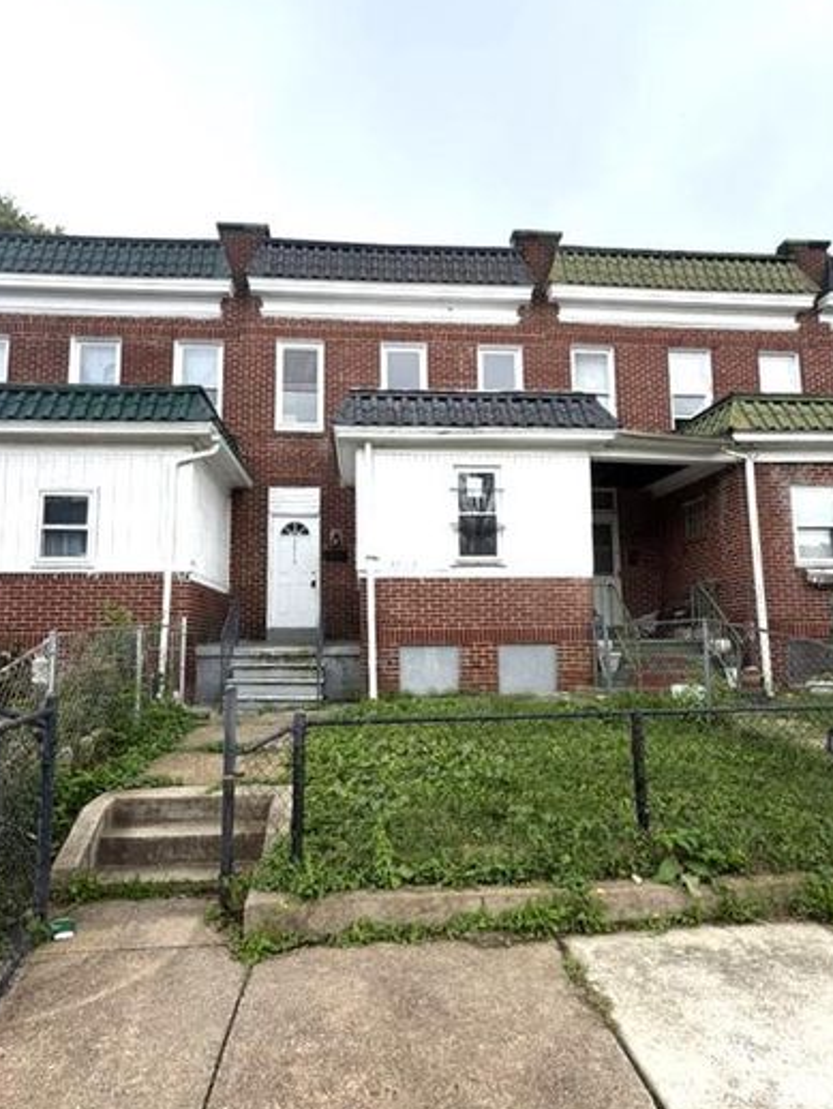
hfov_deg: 71.6
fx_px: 577
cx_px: 398
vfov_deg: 87.7
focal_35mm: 18
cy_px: 582
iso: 40
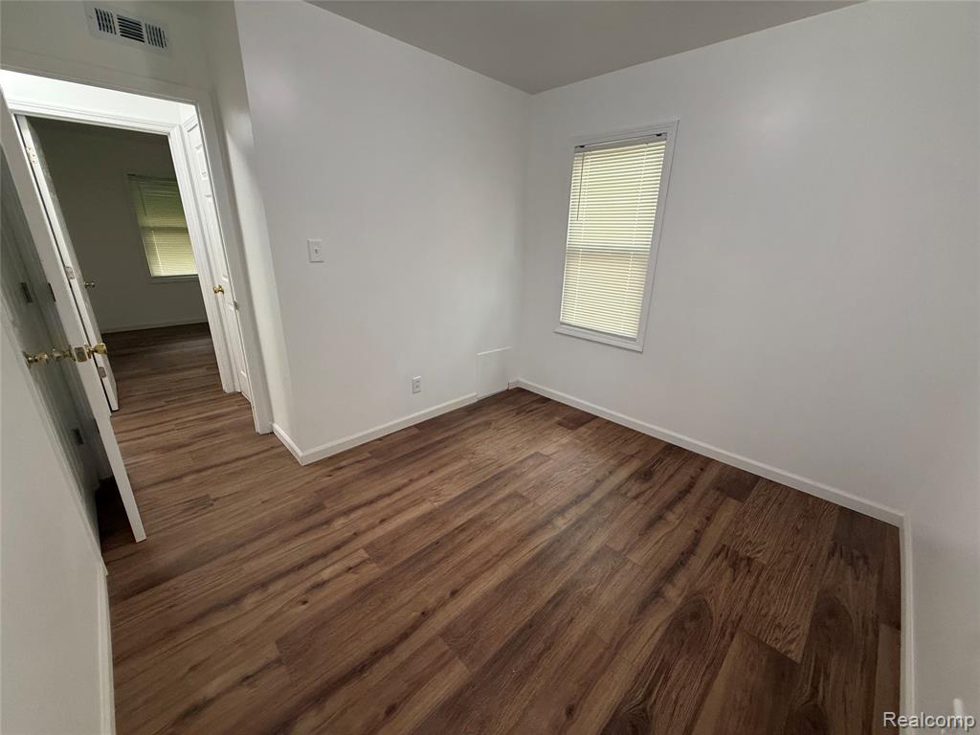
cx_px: 490
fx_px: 396
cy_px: 368
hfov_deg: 102.1
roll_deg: -1.5
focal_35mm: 14
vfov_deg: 85.7
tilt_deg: -18.5
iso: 250
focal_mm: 2.22
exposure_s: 1/120
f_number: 2.2
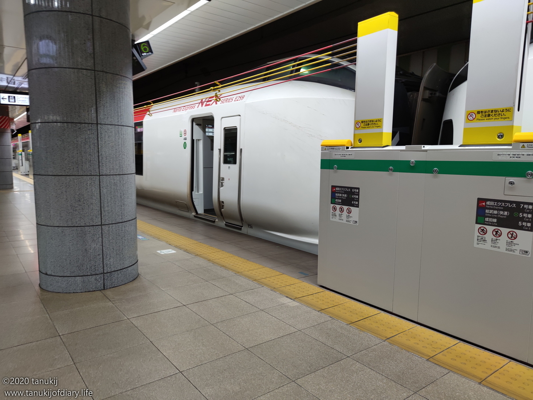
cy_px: 200
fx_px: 370
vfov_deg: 56.8
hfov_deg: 71.6
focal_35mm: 24
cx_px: 266
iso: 152
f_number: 1.69
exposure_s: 1/100
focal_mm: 6.72
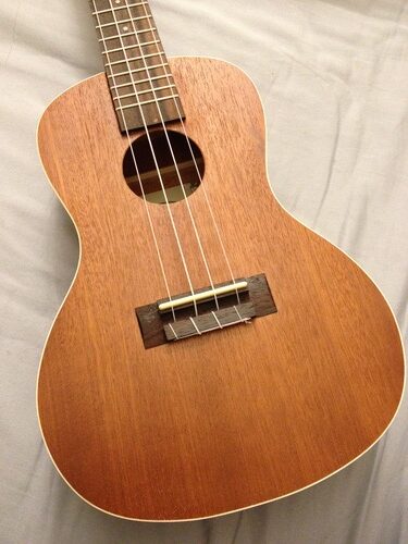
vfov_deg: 52.6
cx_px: 204
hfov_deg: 40.7
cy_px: 272
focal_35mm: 35
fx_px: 550
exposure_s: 1/20
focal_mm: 4.28
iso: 400
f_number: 2.4
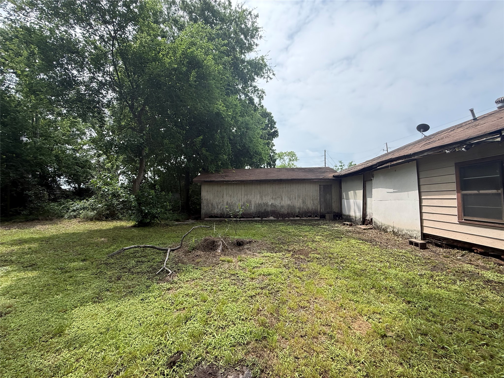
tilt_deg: +3.7
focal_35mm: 14
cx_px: 252
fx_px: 204
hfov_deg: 102.1
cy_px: 189
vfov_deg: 85.7
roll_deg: -0.2
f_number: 2.2
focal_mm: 2.22
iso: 64
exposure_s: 1/1017
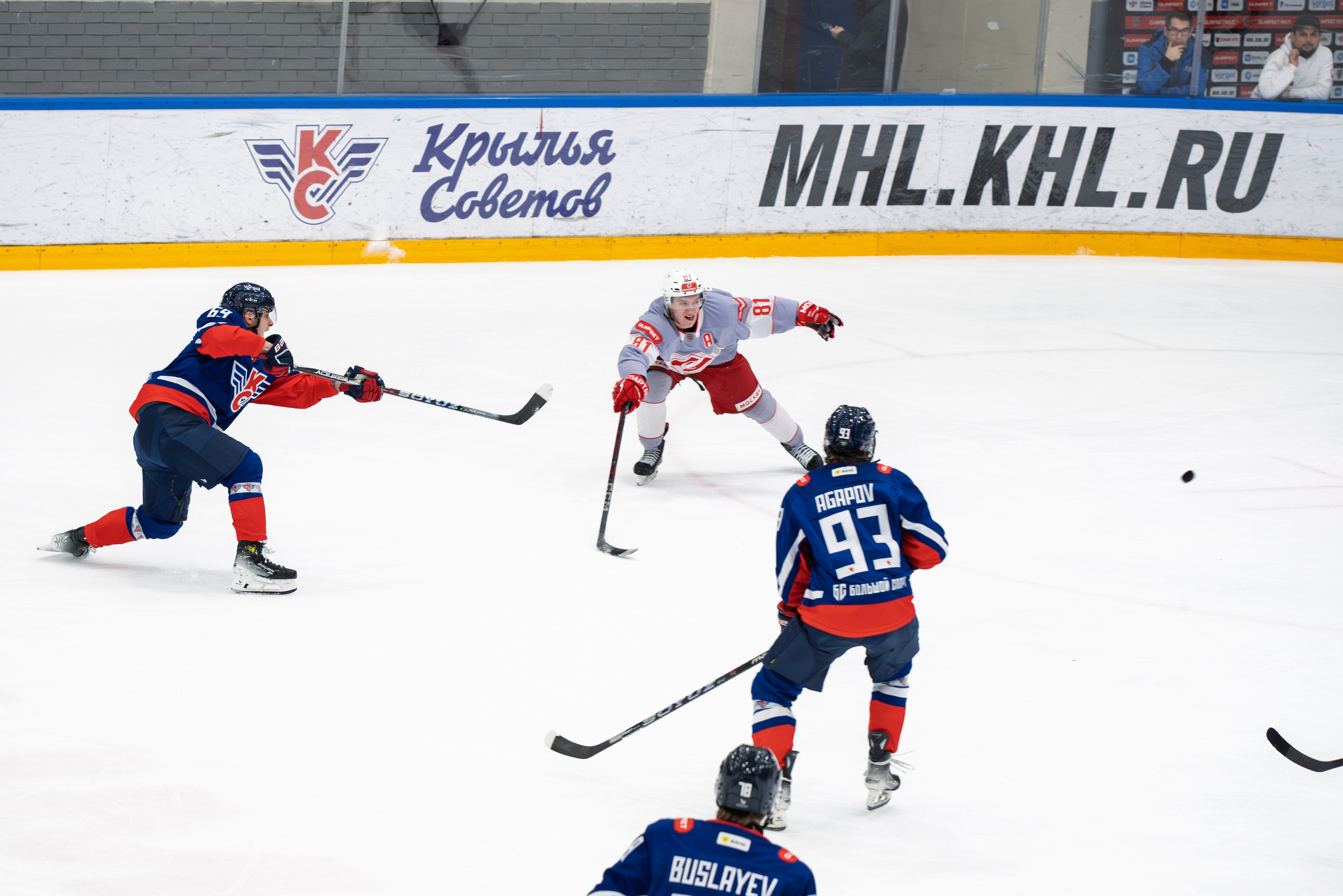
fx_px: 6524
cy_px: 510
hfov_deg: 11.8
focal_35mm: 175
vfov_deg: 7.9
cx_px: 573
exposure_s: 1/1000
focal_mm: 120
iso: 2200
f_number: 4
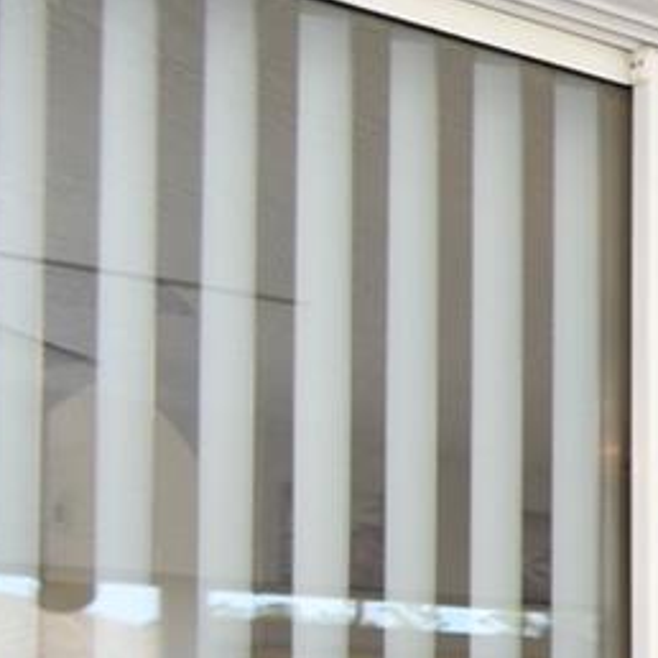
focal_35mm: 79
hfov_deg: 11.6
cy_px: 821
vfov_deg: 20.3
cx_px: 1964
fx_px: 1699
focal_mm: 10
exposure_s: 1/100
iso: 200
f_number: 5
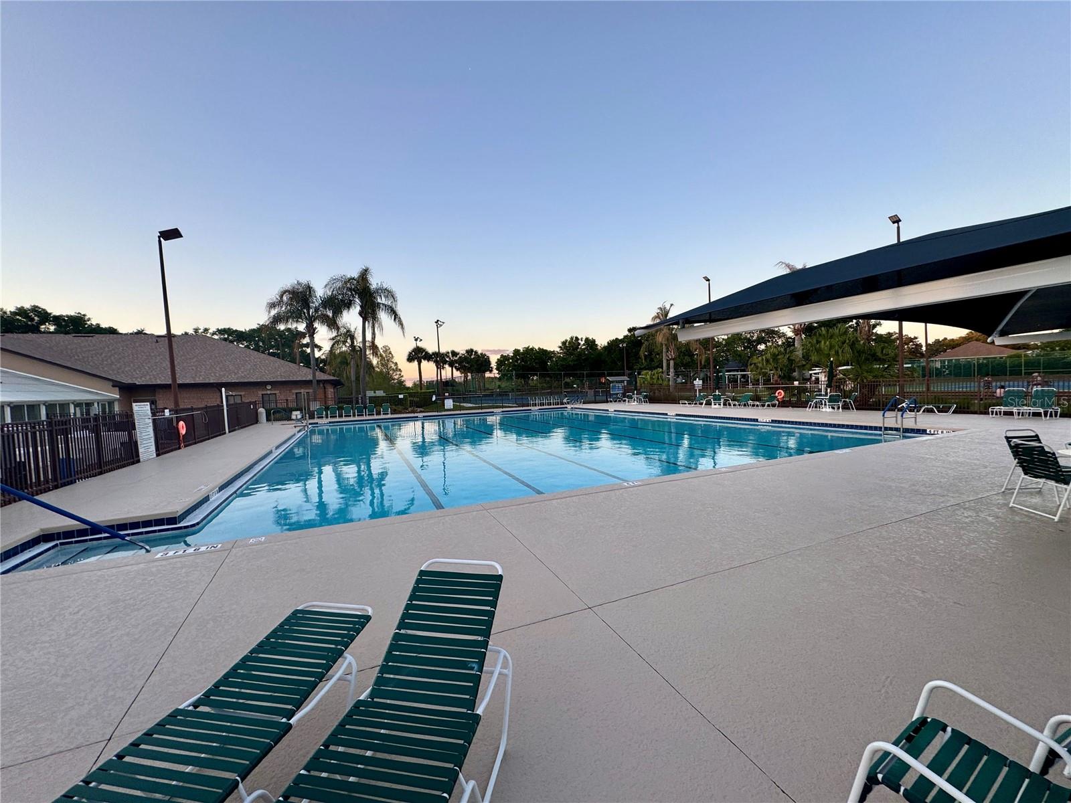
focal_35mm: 14
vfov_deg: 85.7
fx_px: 433
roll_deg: +3.0
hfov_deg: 102.1
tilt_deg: -1.7
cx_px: 536
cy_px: 402
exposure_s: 1/176
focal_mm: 2.22
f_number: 2.2
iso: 40
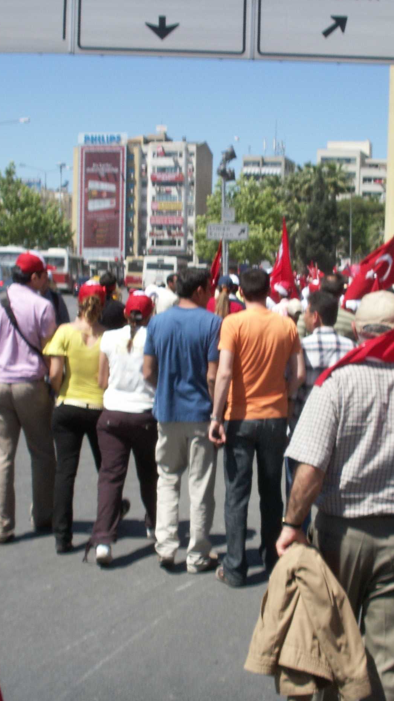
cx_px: 254
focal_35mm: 54
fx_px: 1003
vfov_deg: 38.5
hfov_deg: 22.2
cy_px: 350
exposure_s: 1/250
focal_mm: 7.7
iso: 50
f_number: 7.1
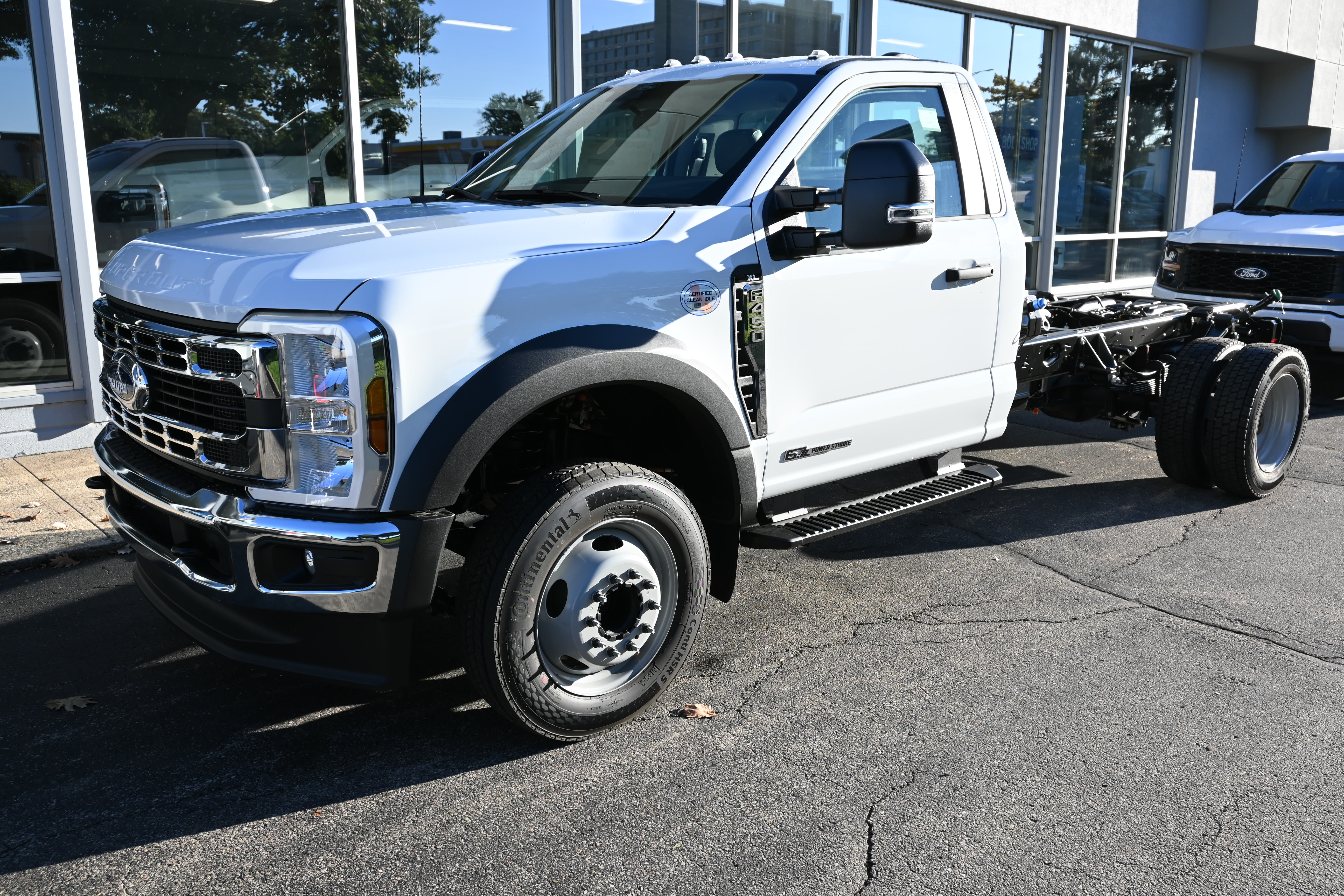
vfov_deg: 43.6
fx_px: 1120
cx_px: 672
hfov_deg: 61.9
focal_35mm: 30
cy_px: 448
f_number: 5.6
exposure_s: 1/250
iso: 140
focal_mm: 20
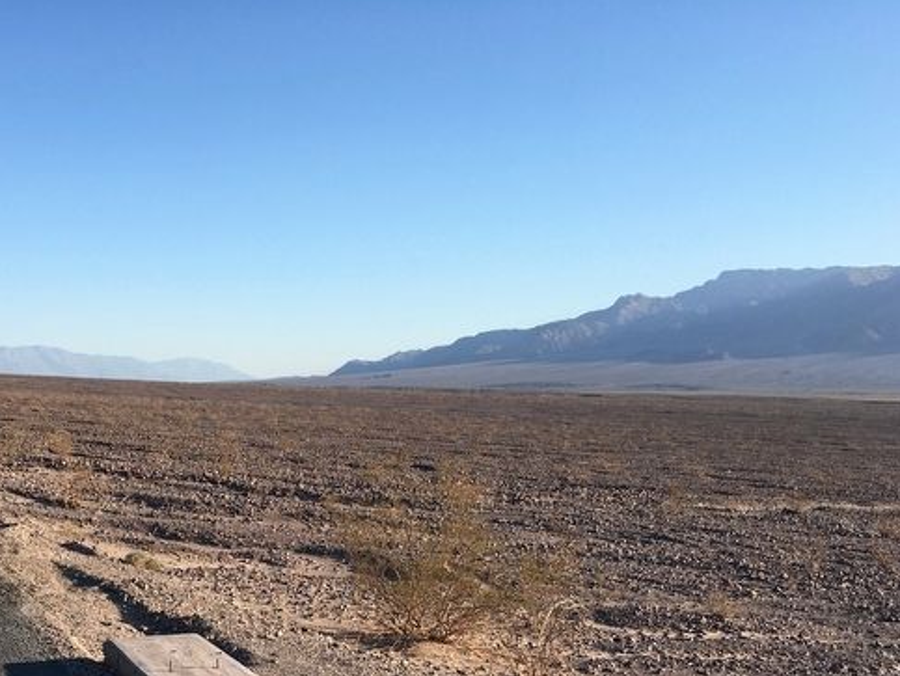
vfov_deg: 29.5
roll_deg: -0.1
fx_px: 1249
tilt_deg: -7.9
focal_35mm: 48
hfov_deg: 38.3
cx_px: 192
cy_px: 553
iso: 25
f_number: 2.2
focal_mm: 4.15
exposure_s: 1/1115
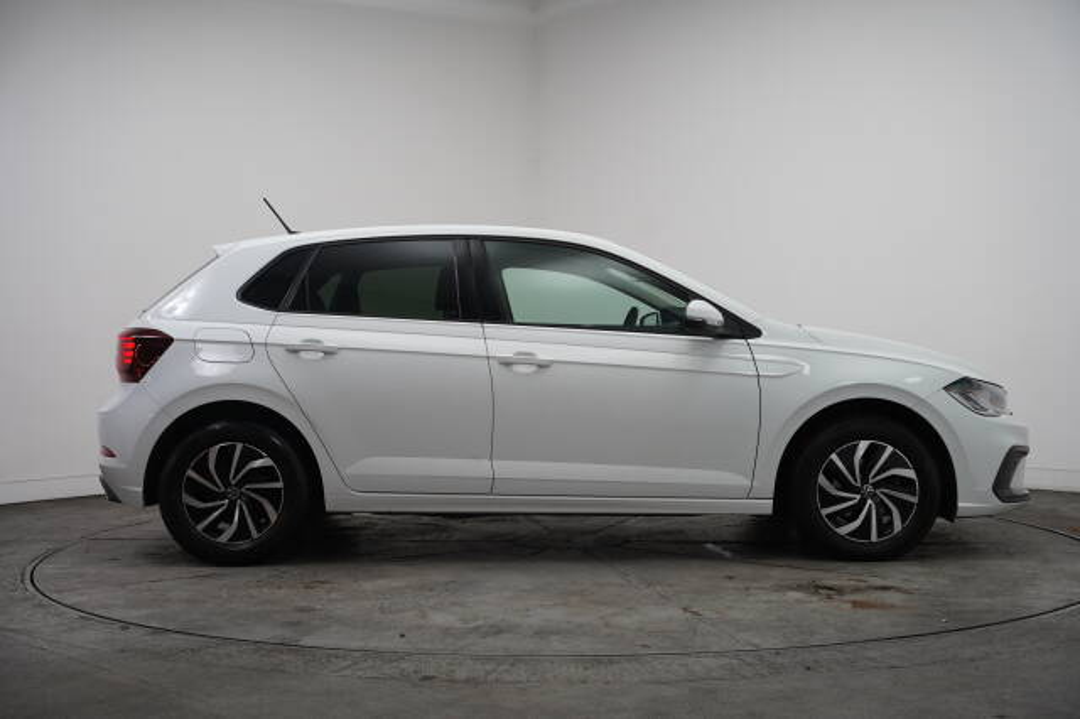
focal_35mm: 44
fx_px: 1307
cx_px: 540
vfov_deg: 30.7
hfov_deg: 44.9
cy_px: 360
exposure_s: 1/160
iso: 800
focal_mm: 43.6
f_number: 4
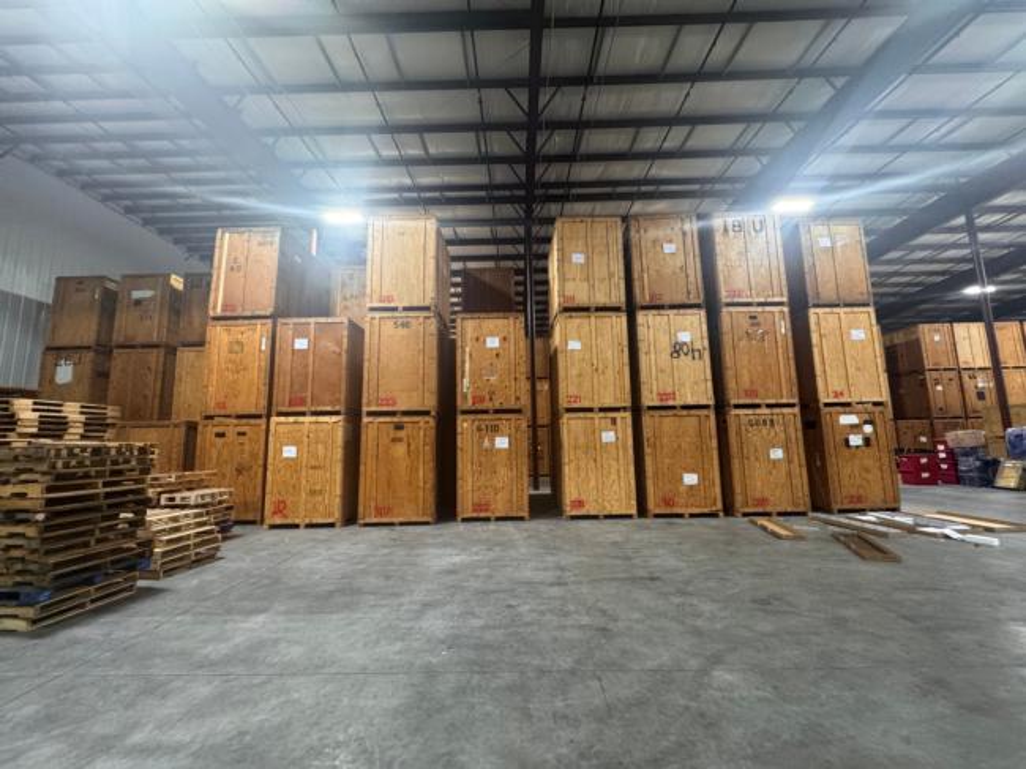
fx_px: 415
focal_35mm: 14
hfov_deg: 102.1
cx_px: 513
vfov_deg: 85.6
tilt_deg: +7.9
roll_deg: +0.9
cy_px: 384
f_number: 2.2
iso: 500
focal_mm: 2.22
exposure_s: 1/60
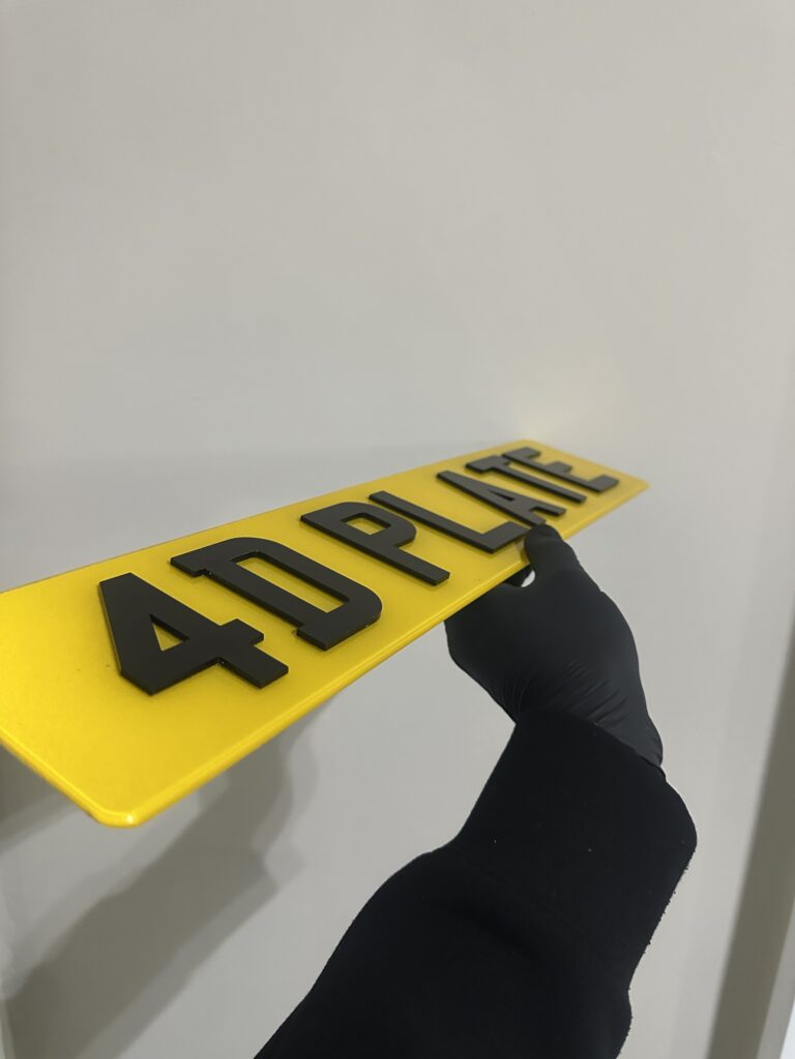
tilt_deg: -17.2
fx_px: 735
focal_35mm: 24
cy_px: 530
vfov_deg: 71.6
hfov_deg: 56.8
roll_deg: -2.8
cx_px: 398
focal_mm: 6.86
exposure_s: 1/60
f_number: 1.78
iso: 800
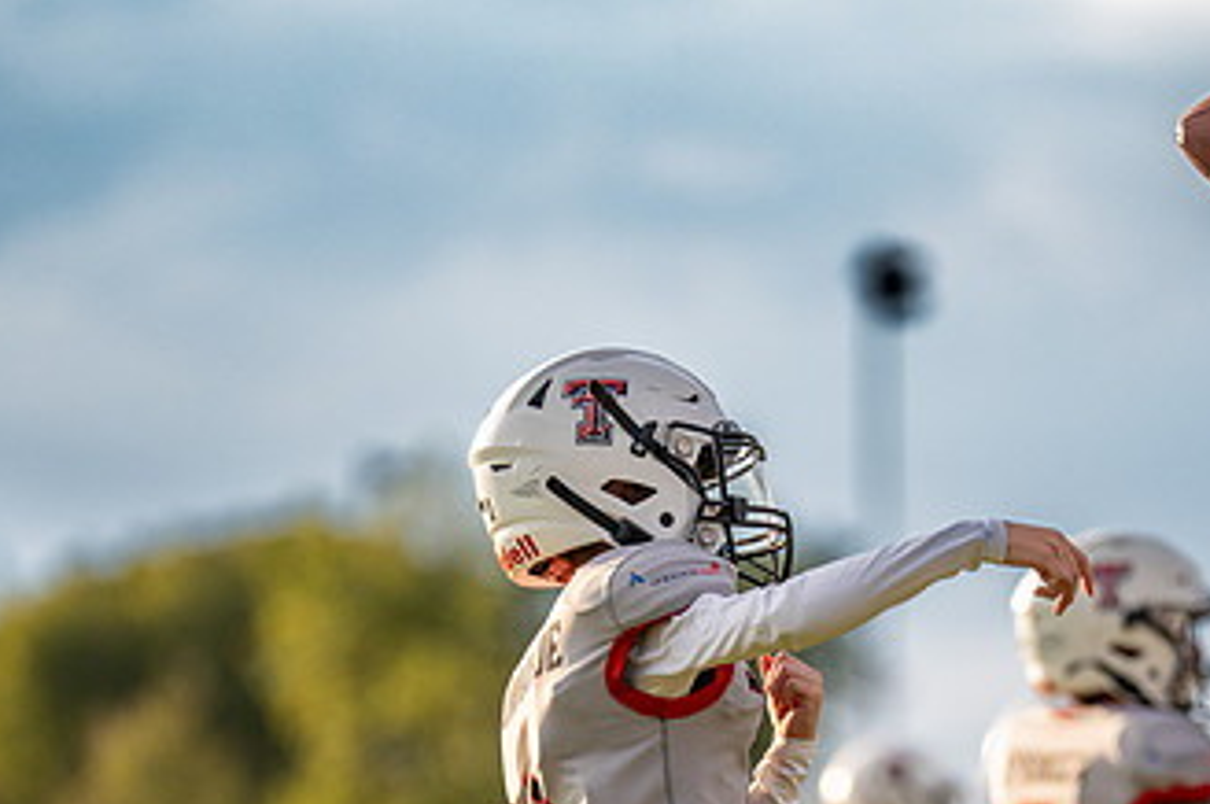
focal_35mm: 400
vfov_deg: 3.4
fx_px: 13431
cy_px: 767
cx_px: 679
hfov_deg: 5.2
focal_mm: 200
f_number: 2.8
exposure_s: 1/2000
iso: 400
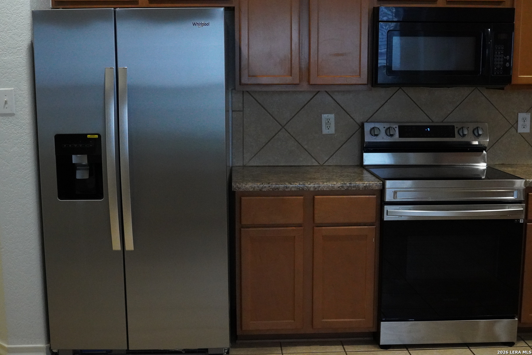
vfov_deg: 30.8
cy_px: 178
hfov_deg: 45.0
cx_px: 266
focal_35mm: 44
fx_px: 643
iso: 6400
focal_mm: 29
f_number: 2.8
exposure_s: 1/640
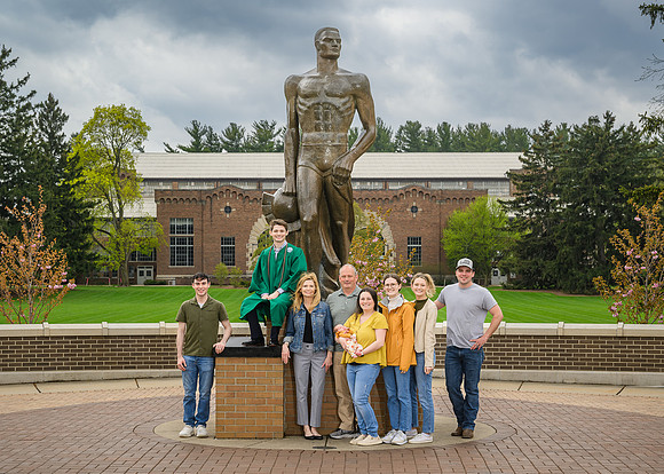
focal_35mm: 65
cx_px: 332
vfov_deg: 21.9
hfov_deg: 30.3
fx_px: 1224
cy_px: 233
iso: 64
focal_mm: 56
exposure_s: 1/200
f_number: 6.3
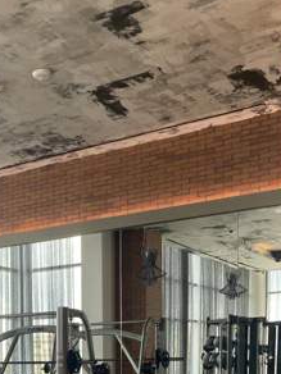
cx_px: -15
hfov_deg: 24.2
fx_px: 617
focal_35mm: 57
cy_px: 380
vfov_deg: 31.1
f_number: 1.8
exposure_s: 1/120
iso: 64
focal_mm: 4.25
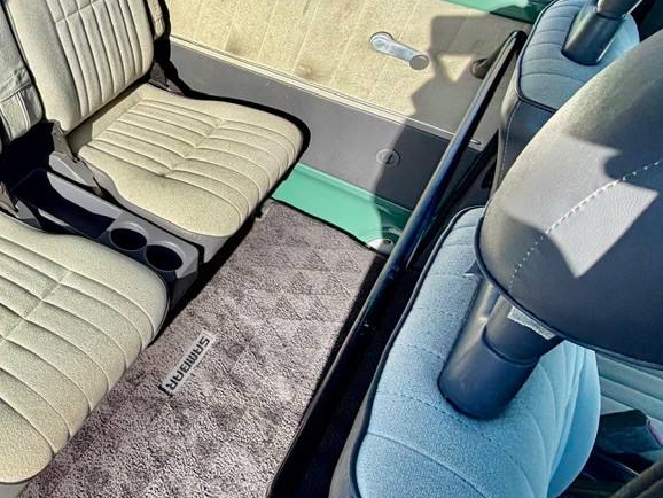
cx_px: -9
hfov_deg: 47.6
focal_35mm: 31
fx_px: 594
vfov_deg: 45.1
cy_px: 188
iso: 40
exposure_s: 1/726
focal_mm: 2.22
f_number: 2.2
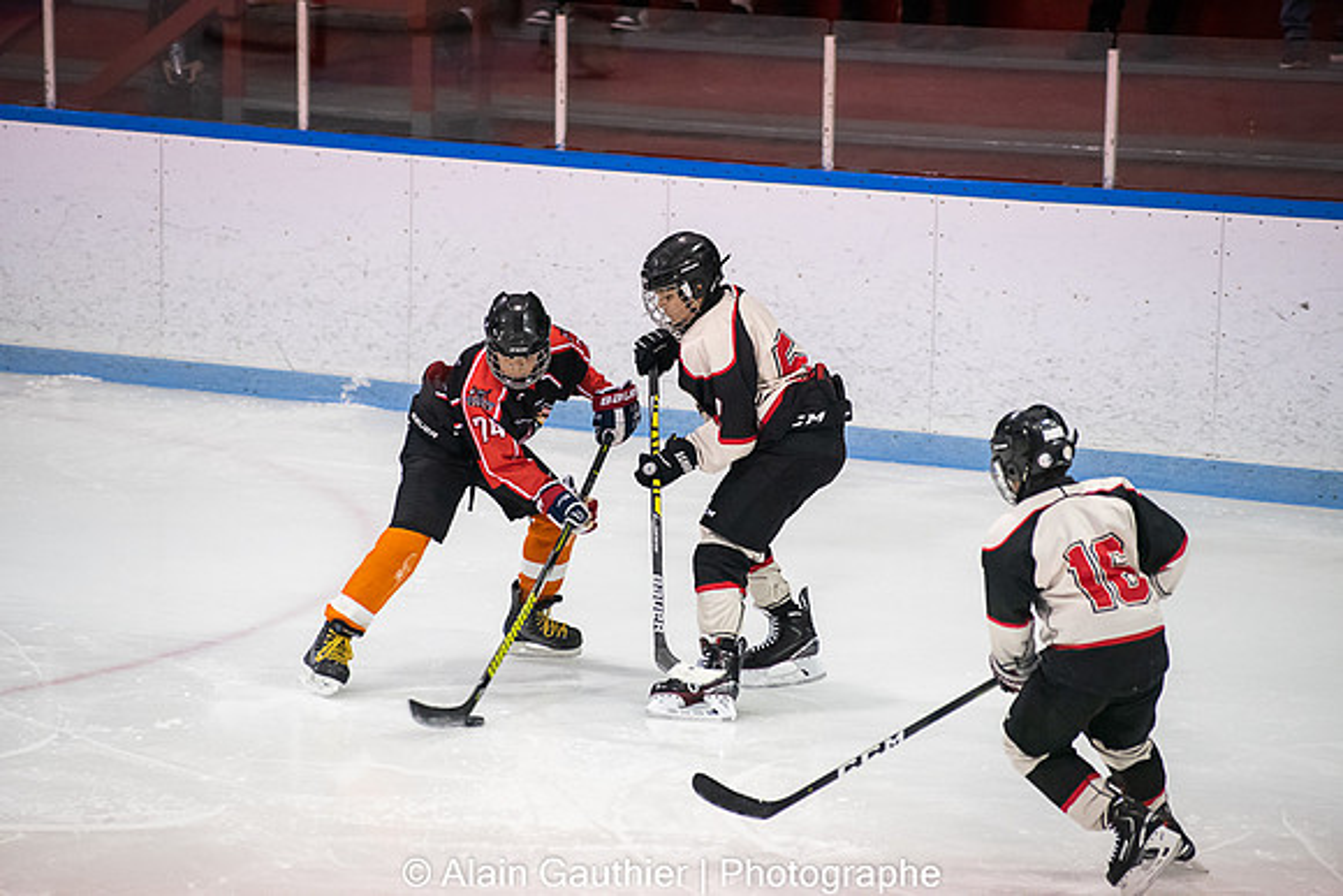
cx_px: 672
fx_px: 7463
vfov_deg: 6.9
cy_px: 448
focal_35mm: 200
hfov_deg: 10.3
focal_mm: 200
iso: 6400
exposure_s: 1/640
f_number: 4
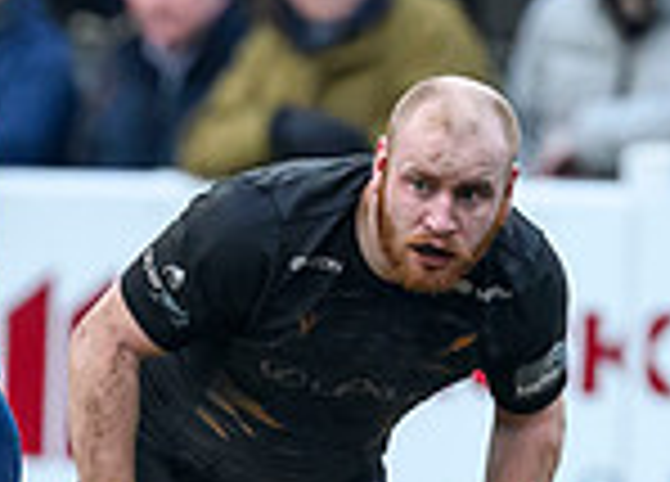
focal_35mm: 2402
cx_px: -292
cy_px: 808
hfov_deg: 0.8
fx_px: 45790
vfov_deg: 0.6
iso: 3200
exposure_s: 1/2000
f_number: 3.5
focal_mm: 400
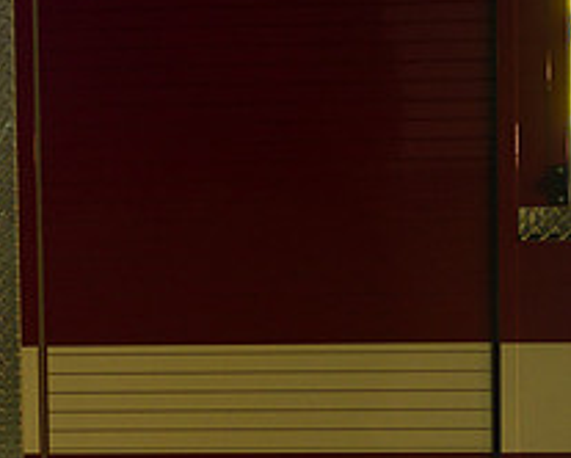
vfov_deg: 5.8
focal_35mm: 268
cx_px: -226
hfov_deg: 7.1
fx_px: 4533
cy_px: 516
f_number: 3.2
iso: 1600
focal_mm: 102
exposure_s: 1/125
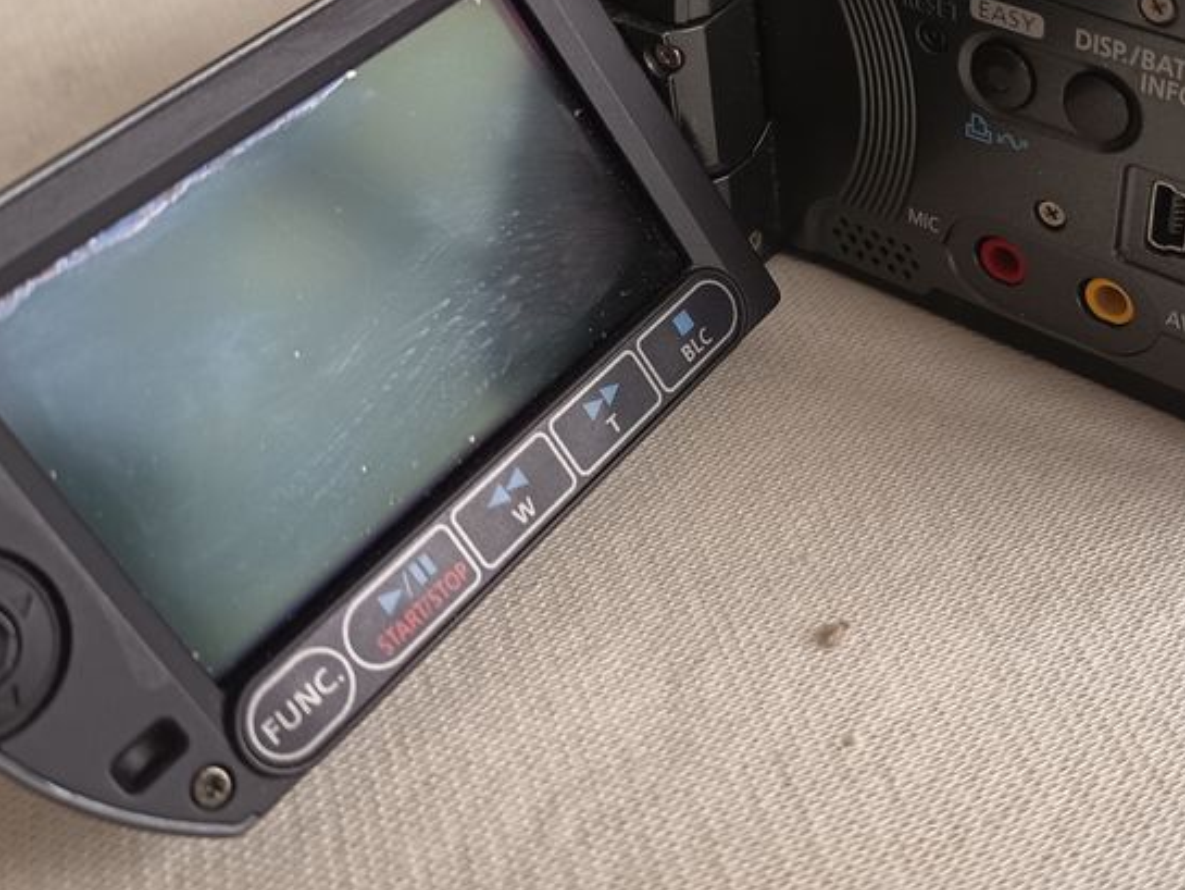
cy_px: 294
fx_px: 1507
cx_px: 807
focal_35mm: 44
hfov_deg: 42.3
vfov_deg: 32.6
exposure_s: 1/50
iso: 212
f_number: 1.7
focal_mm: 5.24
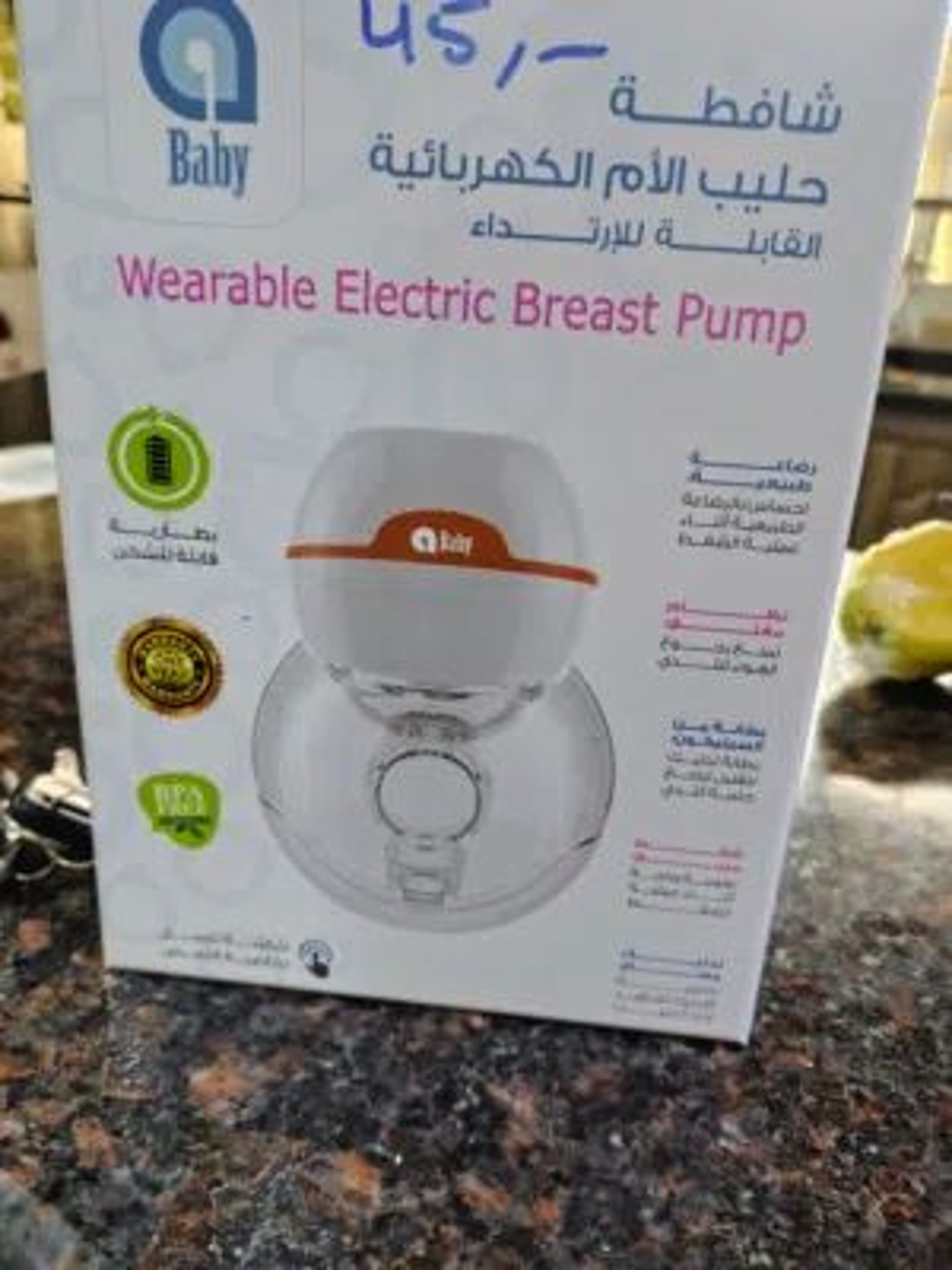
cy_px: 635
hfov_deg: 54.9
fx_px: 917
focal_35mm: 25
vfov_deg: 69.4
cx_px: 476
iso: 636
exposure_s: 1/60
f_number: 1.7
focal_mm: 4.71
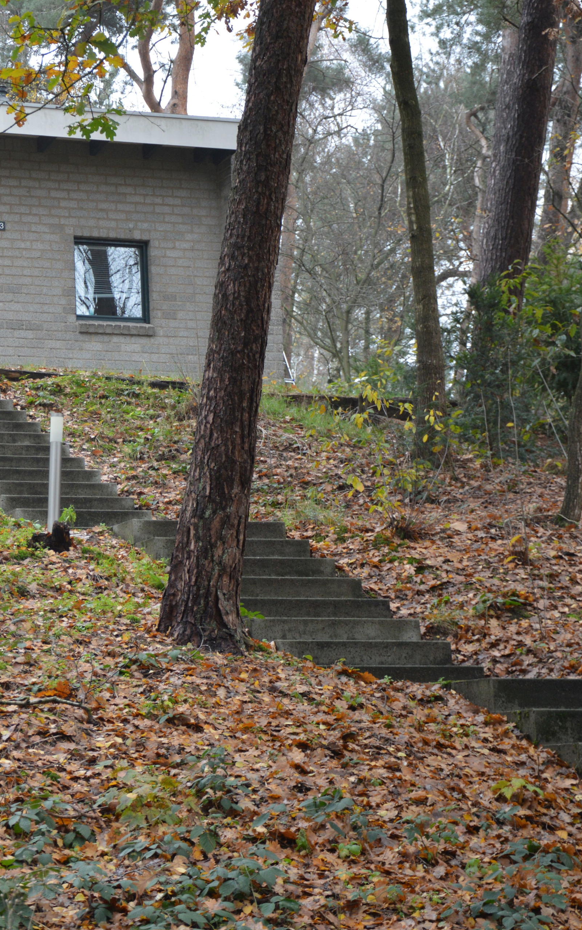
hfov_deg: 14.0
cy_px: 465
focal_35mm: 92
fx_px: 2335
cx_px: 28
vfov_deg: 22.6
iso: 400
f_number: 4.5
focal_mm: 40
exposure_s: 1/40
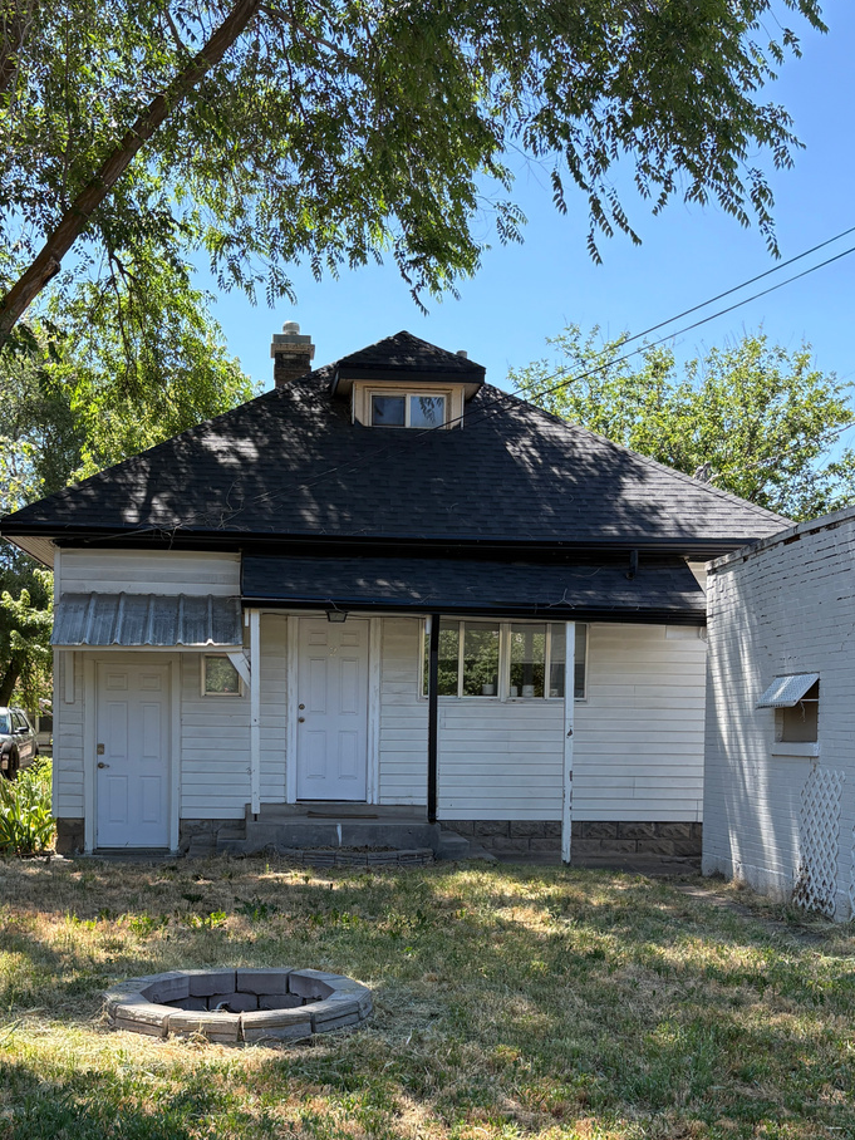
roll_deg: -1.0
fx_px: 1449
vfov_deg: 41.9
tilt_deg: -3.3
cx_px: 385
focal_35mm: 44
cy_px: 826
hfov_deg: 32.9
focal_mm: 5.96
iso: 64
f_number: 1.6
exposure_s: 1/840
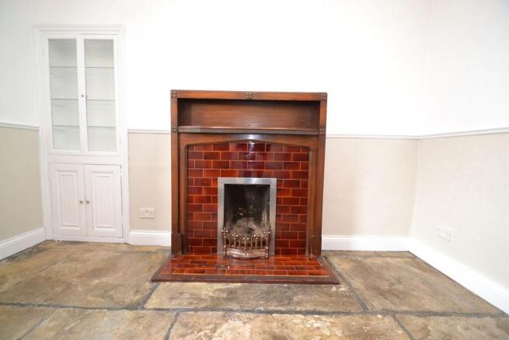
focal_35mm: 15
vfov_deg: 77.4
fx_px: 212
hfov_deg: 100.4
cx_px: 254
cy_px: 170
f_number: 3.5
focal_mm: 10
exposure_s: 1/60
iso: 1800
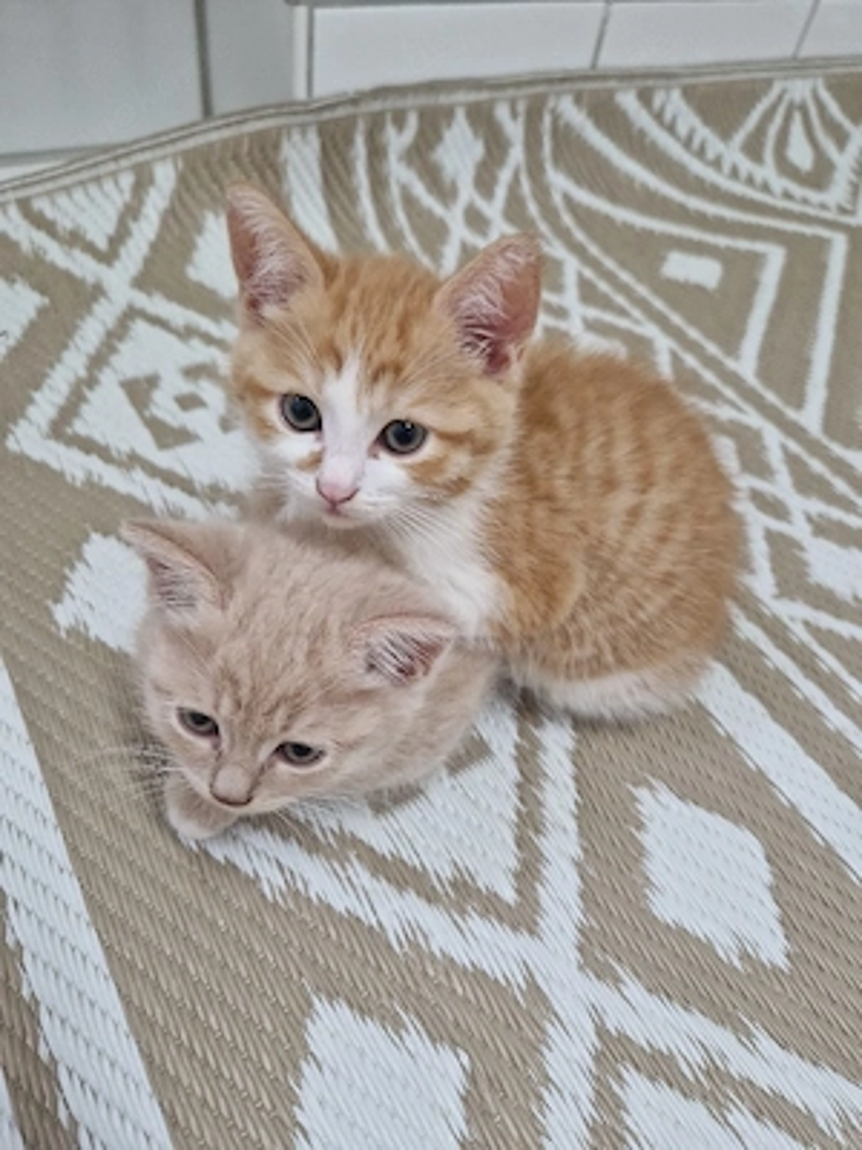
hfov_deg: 58.9
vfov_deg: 73.9
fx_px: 764
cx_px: 431
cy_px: 575
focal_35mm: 23
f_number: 1.8
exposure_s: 1/100
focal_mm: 5.4
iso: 320
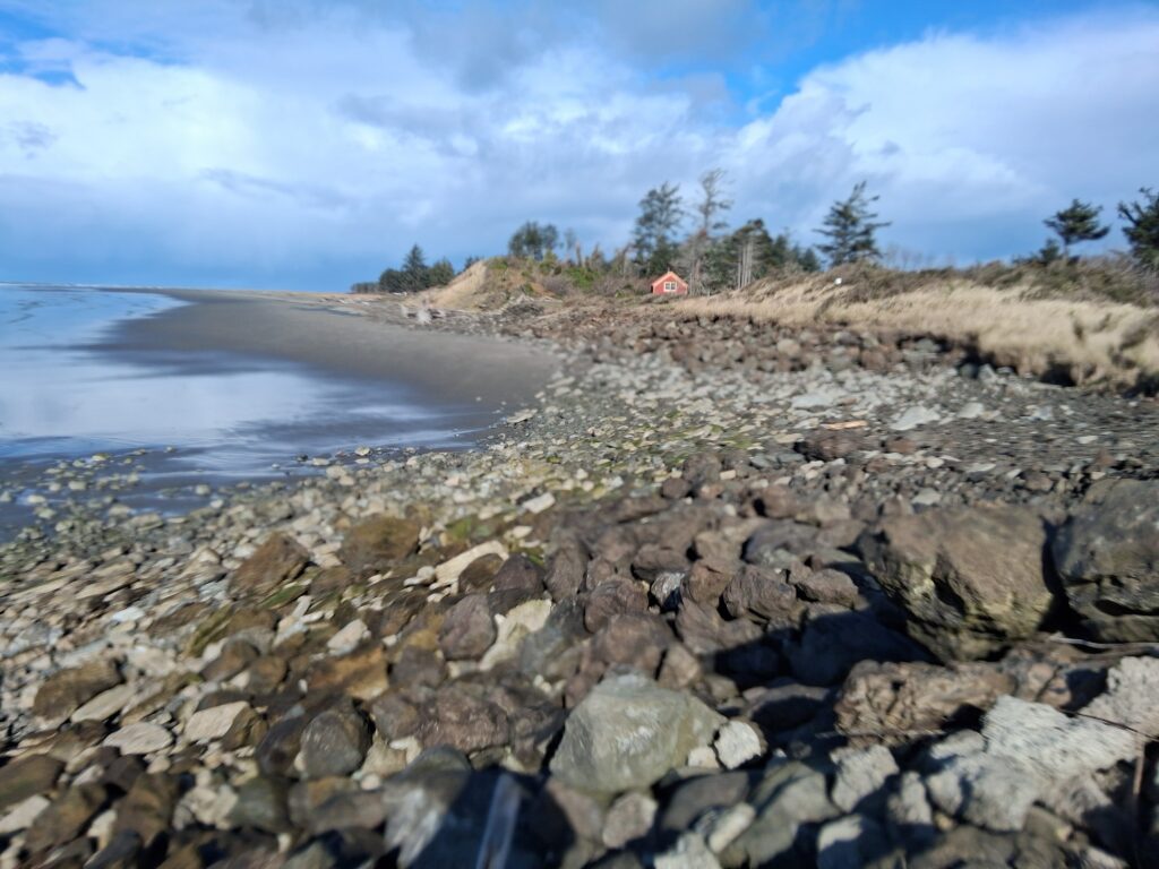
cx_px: 580
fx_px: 871
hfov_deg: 67.3
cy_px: 434
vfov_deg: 53.1
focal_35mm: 26
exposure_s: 1/812
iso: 25
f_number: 1.8
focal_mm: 3.98
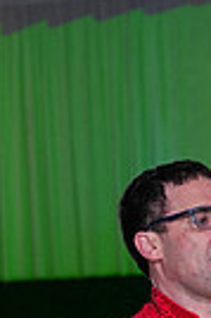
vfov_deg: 7.3
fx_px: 2406
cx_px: 357
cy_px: 581
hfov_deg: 5.0
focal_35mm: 273
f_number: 4.5
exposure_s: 1/250
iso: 1250
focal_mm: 63
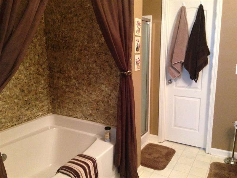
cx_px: 118
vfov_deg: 42.9
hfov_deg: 55.4
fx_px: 226
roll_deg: +0.4
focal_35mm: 33
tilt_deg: -11.4
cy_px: 89
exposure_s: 1/20
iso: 400
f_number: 2.4
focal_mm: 4.12
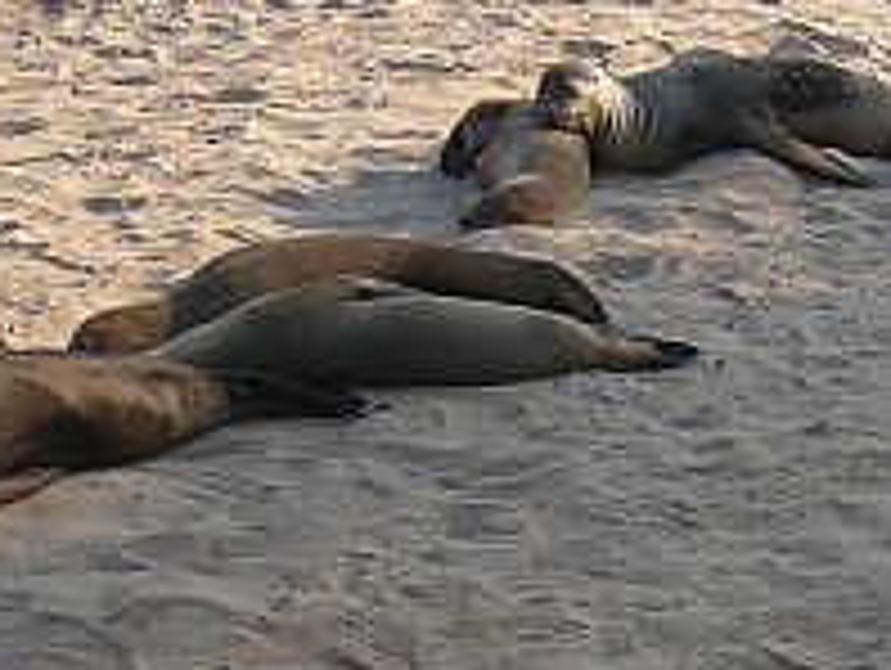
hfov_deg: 15.5
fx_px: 3221
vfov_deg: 11.9
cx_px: 878
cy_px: 459
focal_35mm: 125
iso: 100
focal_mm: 8.1
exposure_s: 1/402
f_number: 3.4
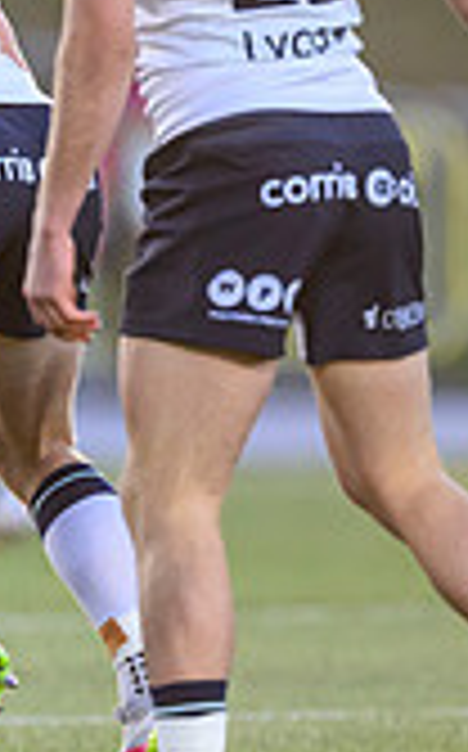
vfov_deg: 1.1
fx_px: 38179
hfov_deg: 0.7
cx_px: -1084
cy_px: 266
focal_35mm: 1866
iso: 2000
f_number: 3.5
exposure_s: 1/2000
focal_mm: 400
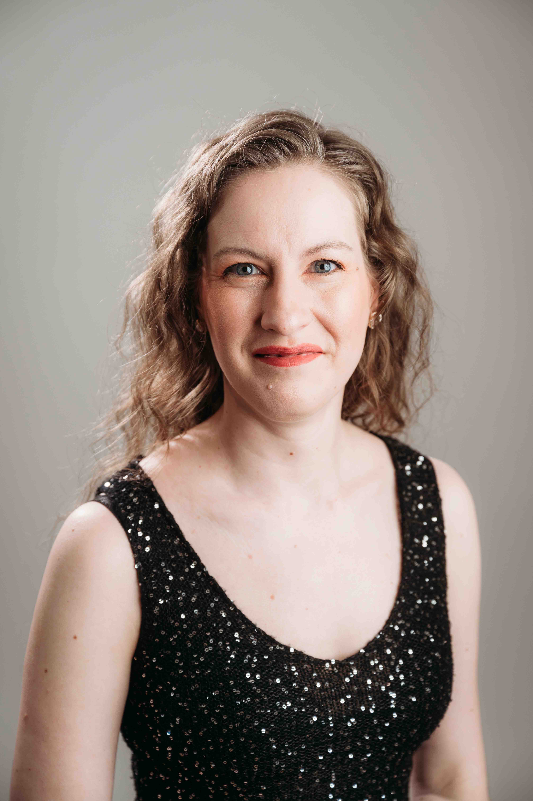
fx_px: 1557
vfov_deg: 28.9
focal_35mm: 70
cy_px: 400
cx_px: 266
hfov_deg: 19.4
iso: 160
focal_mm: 70
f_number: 4
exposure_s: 1/160
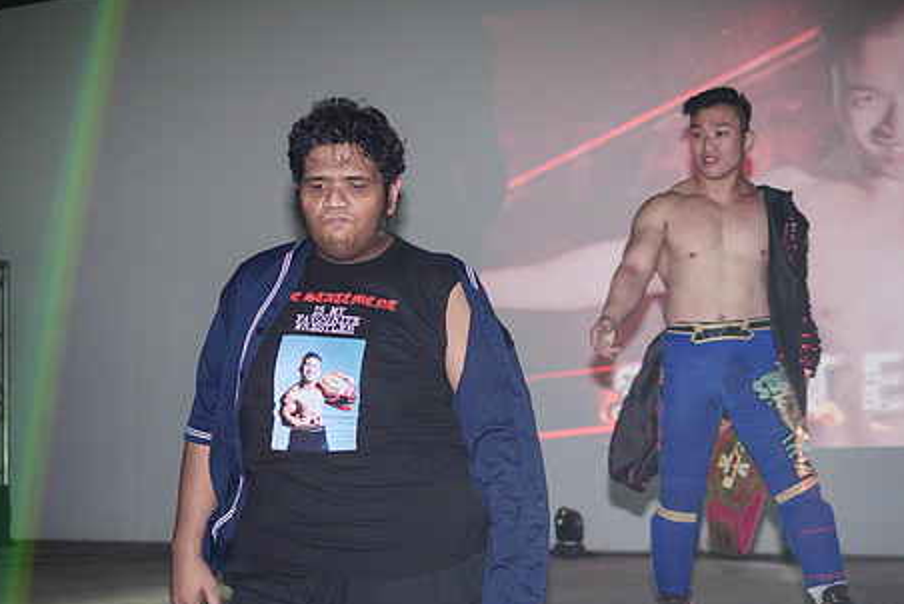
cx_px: 390
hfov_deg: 29.6
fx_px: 1709
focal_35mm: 68
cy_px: 381
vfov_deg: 20.0
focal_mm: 25
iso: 800
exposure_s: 1/125
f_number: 1.8
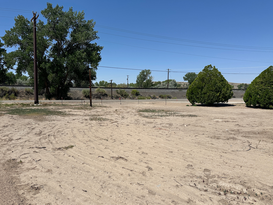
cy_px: 113
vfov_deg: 51.3
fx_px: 213
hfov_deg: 65.2
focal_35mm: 27
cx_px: 122
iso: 80
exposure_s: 1/7576
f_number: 1.78
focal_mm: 6.86
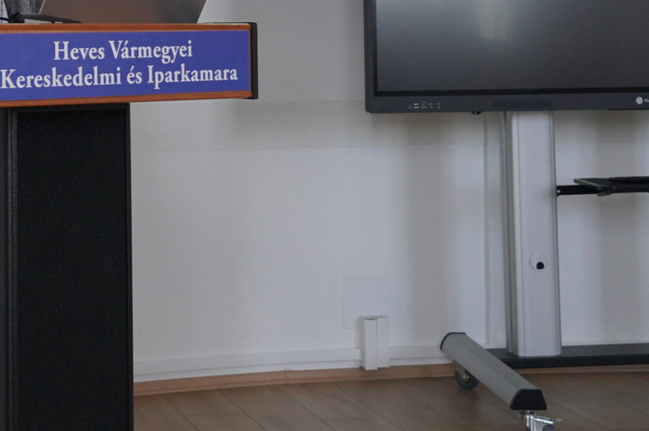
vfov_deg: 16.3
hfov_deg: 23.4
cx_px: -81
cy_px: -44
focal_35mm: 81
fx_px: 1459
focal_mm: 32
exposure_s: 1/160
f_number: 4
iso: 3200
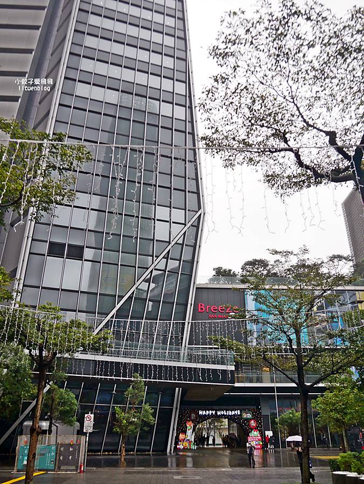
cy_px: 242
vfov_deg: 63.4
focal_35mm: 28
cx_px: 182
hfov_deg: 49.8
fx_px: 392
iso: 200
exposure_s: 1/500
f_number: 4
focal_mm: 14
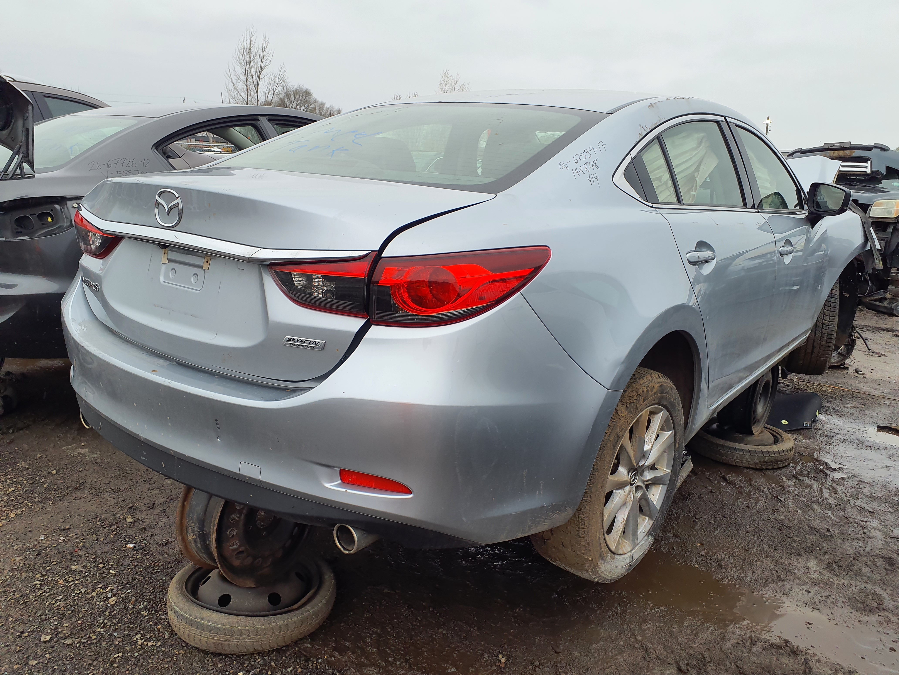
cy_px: 338
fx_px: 701
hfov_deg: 65.3
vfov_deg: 51.4
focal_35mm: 27
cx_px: 450
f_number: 1.9
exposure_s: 1/526
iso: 40
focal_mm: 3.58
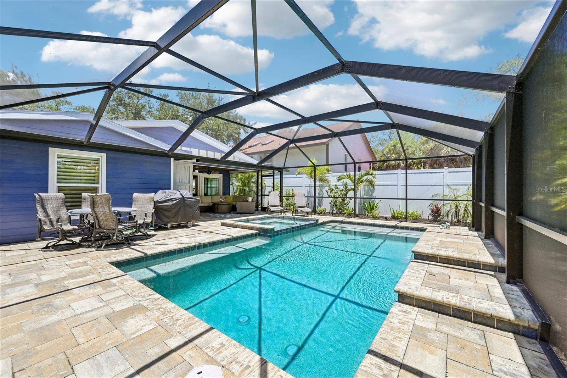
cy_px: 189
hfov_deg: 104.3
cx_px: 284
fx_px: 220
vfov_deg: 81.2
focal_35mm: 14
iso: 400
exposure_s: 1/640
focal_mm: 14
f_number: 8
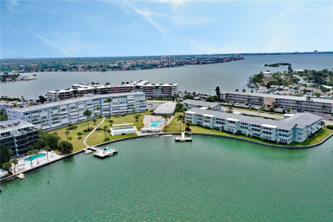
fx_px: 259
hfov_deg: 65.5
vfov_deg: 46.4
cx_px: 166
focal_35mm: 28
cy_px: 111
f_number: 10
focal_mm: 10.26
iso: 100
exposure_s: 1/160
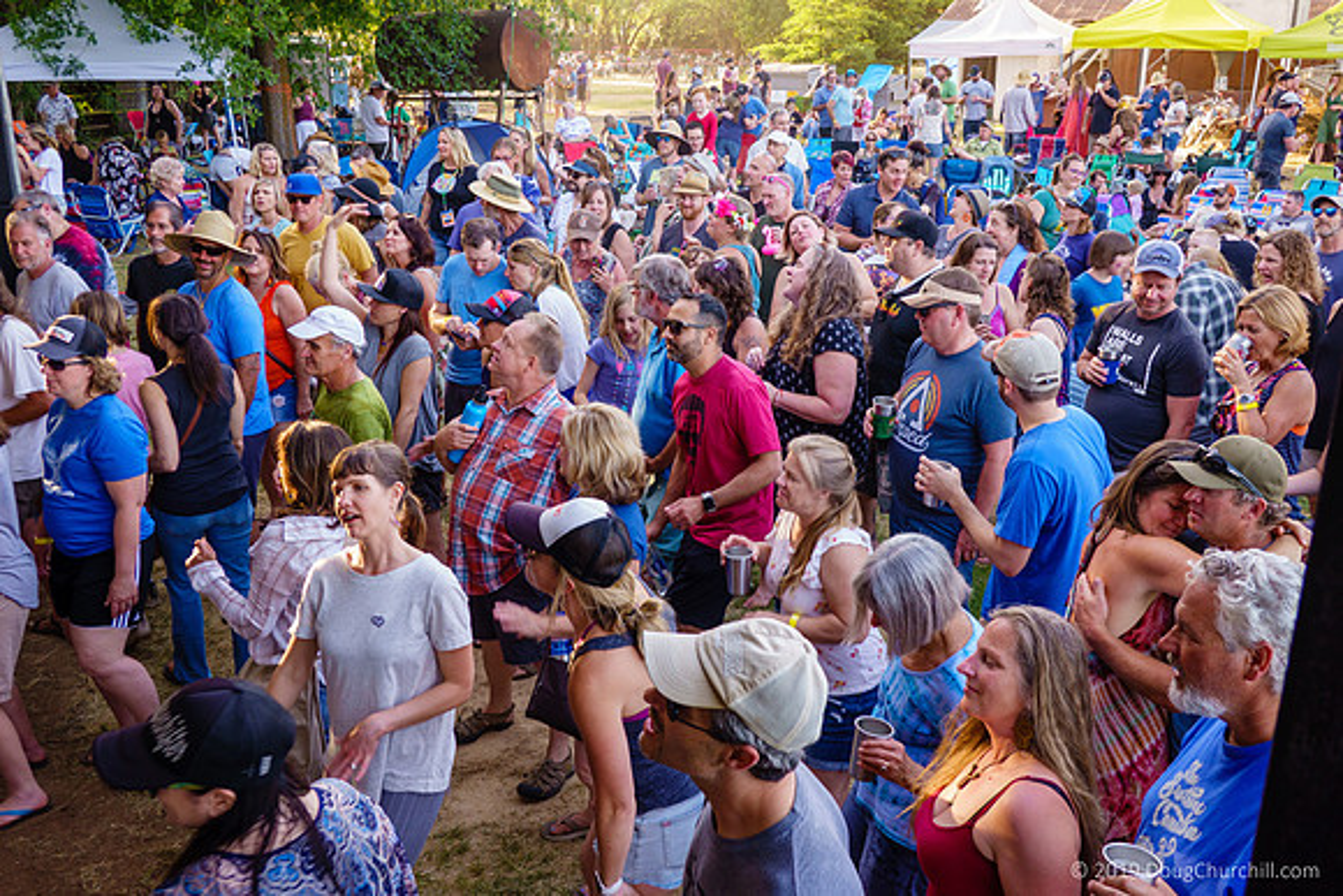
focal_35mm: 35
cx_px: 672
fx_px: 1306
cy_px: 448
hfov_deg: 54.4
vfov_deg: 37.9
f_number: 3.5
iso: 125
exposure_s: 1/50
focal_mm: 13.03
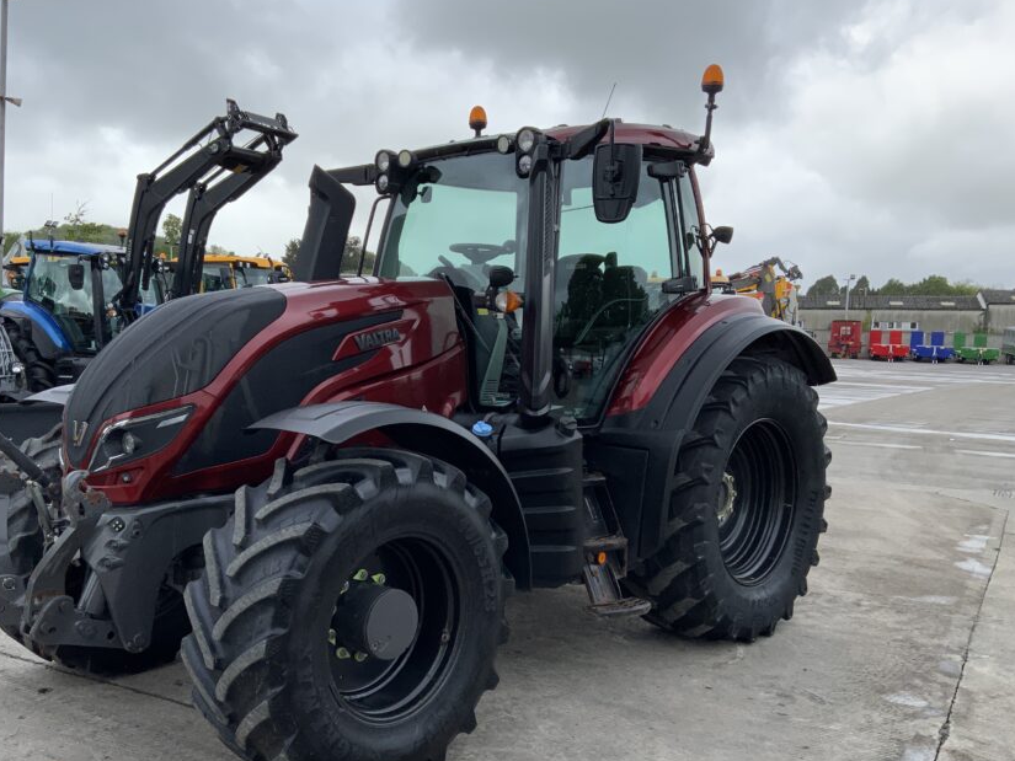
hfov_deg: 51.3
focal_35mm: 36
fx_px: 1056
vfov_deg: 39.6
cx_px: 458
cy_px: 439
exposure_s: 1/545
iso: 16
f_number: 1.8
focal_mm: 3
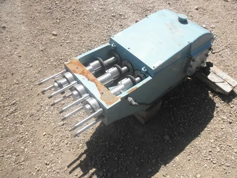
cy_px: 89
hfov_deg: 63.4
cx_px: 118
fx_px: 192
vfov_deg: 49.7
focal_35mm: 28
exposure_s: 1/100
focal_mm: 5
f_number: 8.5
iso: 64
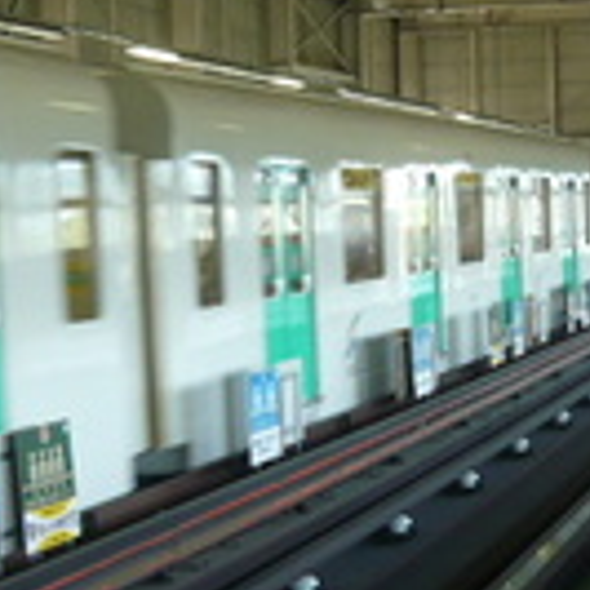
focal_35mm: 92
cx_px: 501
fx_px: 1774
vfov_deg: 18.9
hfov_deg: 18.6
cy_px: 353
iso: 160
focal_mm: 5.5
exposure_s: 1/30
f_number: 2.8
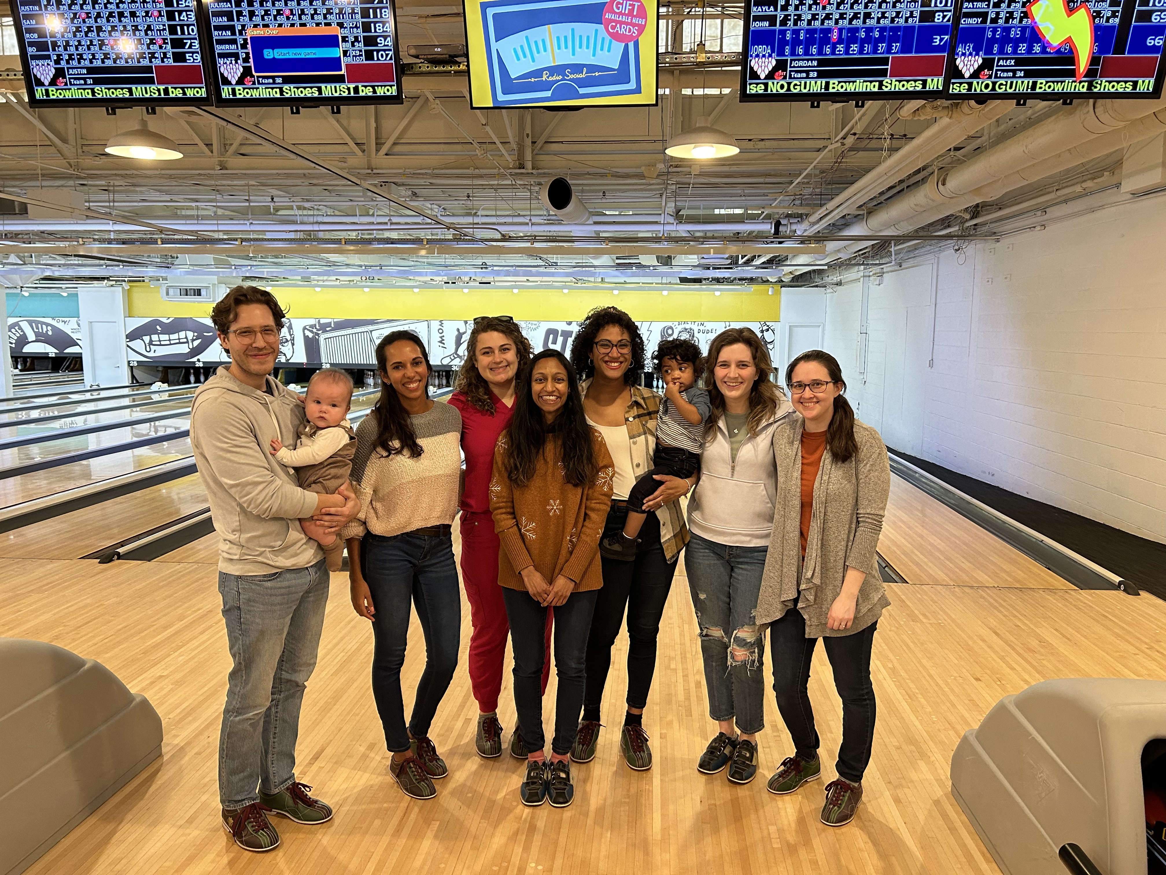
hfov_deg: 67.3
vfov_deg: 53.1
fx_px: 876
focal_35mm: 26
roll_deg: +0.2
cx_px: 583
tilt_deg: -7.0
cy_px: 438
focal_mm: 5.7
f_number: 1.5
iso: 200
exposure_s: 1/60
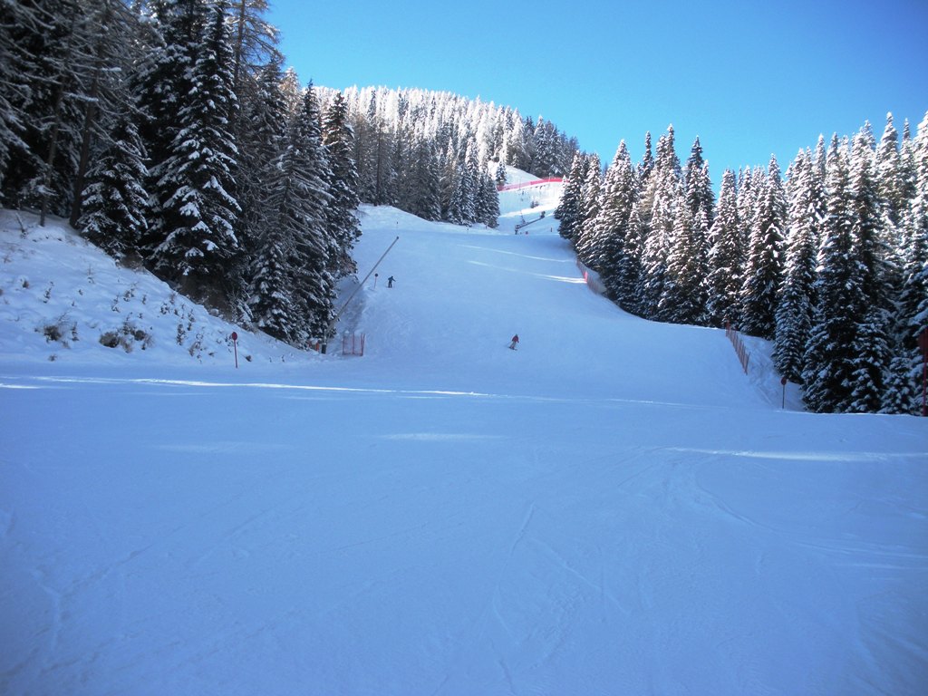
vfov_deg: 39.7
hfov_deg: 51.4
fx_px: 965
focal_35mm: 36
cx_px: 464
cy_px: 348
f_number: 3.5
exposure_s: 1/278
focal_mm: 6.3
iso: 64
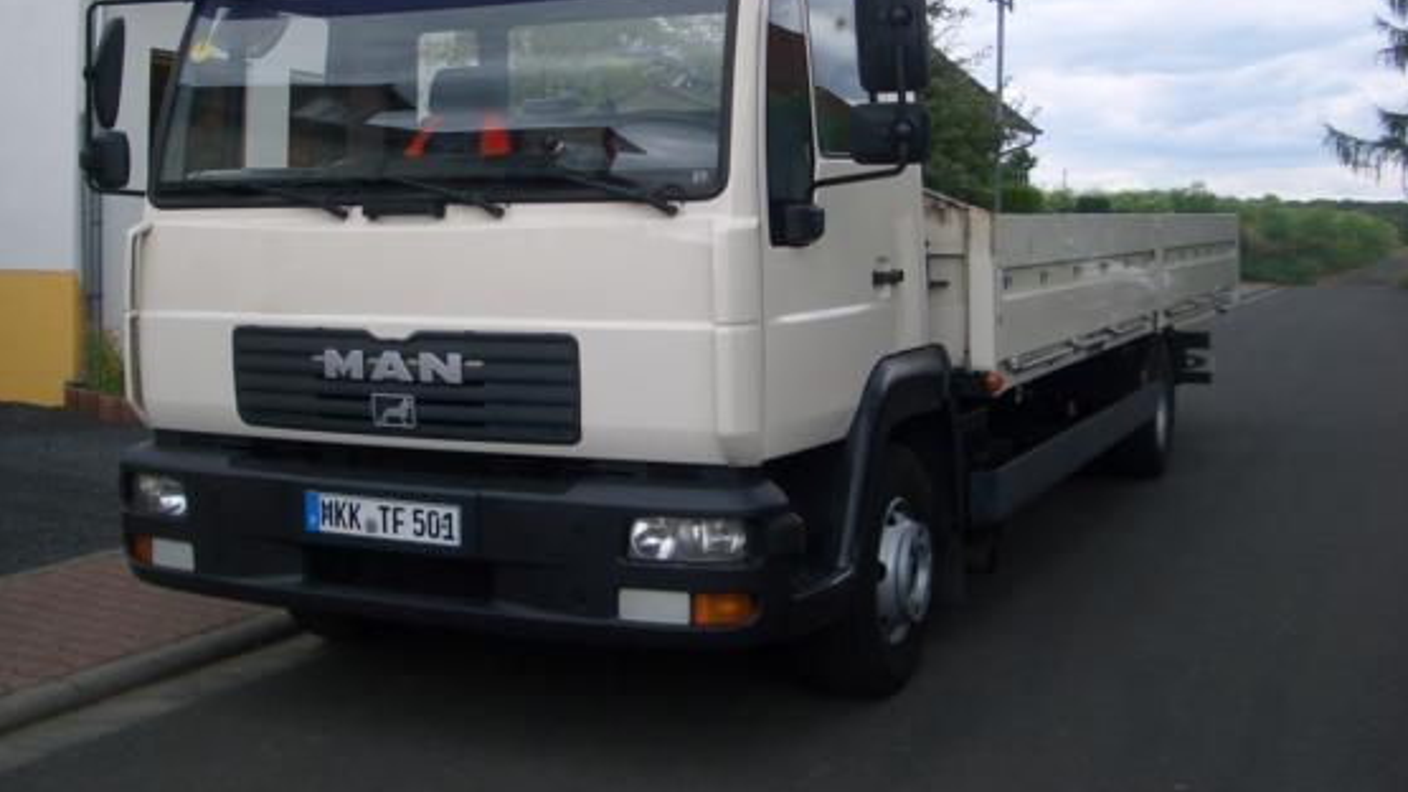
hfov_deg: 46.4
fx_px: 1642
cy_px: 289
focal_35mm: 44
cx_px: 647
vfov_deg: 27.0
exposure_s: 1/250
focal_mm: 5.8
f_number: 2.6
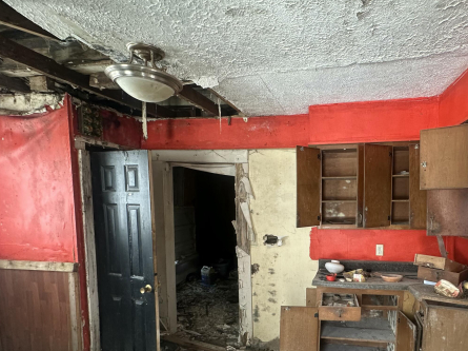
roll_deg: +0.5
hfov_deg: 77.3
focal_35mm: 21
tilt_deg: -4.4
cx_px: 299
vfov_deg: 62.3
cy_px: 223
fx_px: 284
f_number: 2.2
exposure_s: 1/99
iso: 250
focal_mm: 2.22
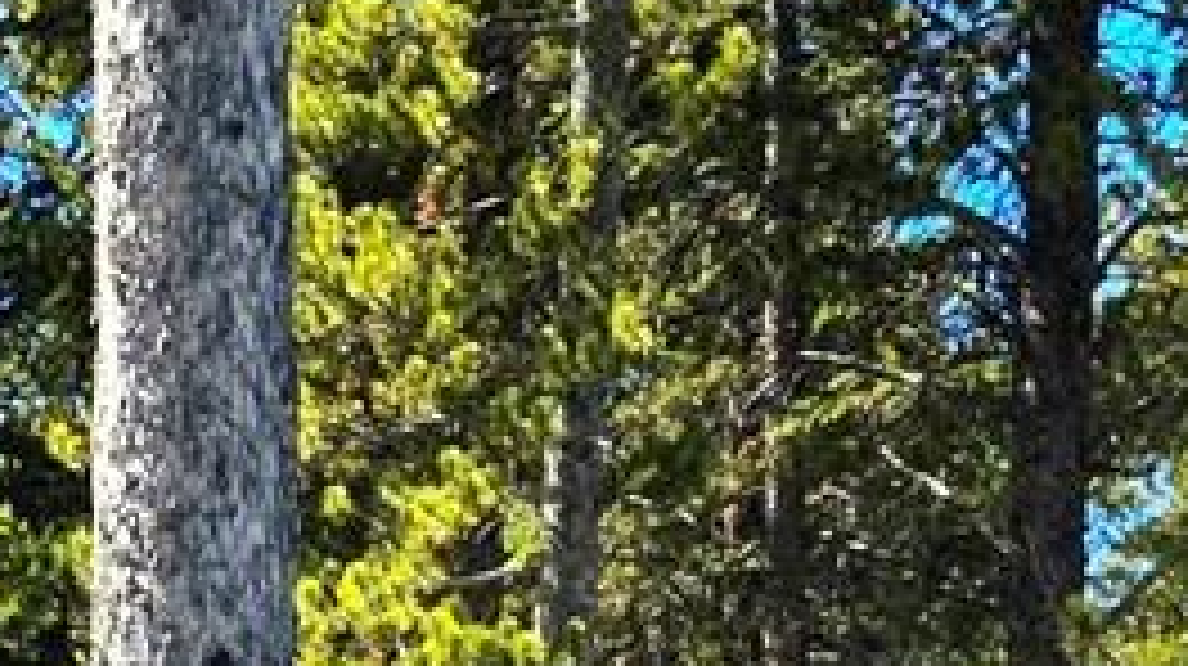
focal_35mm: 152
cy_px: 2200
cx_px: -1274
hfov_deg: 12.3
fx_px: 4784
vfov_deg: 6.9
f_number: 1.7
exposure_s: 1/10000
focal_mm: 6.3
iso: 80
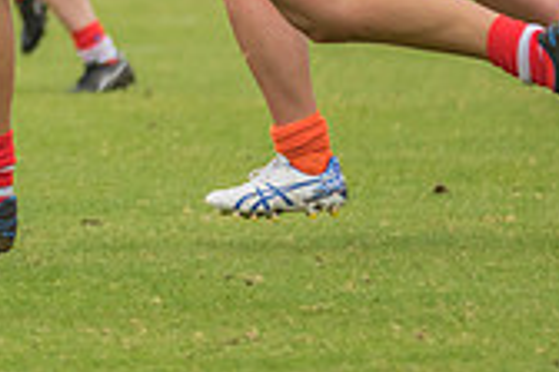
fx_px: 16598
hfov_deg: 1.9
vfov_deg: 1.3
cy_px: -273
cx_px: -413
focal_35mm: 1069
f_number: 7.1
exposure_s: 1/1250
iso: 500
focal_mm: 260
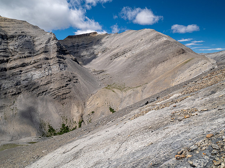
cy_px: 84
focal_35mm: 24
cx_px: 112
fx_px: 156
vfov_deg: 56.8
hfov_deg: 71.6
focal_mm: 12
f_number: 8
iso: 200
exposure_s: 1/320
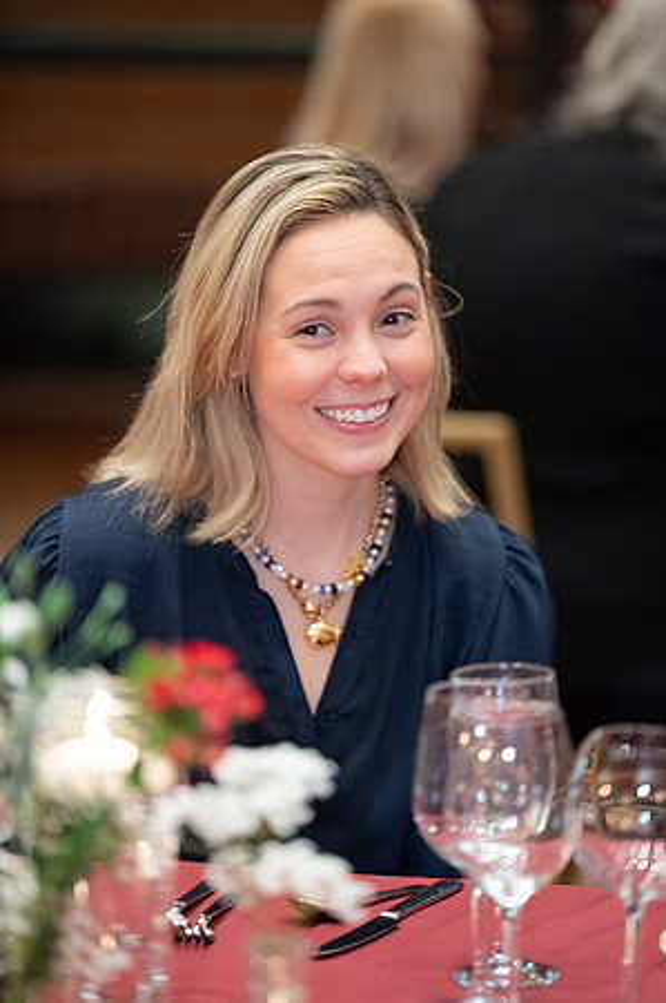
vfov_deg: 10.3
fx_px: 5562
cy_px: 502
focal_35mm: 200
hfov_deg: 6.9
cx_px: 333
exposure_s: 1/125
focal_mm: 200
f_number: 2.8
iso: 8000
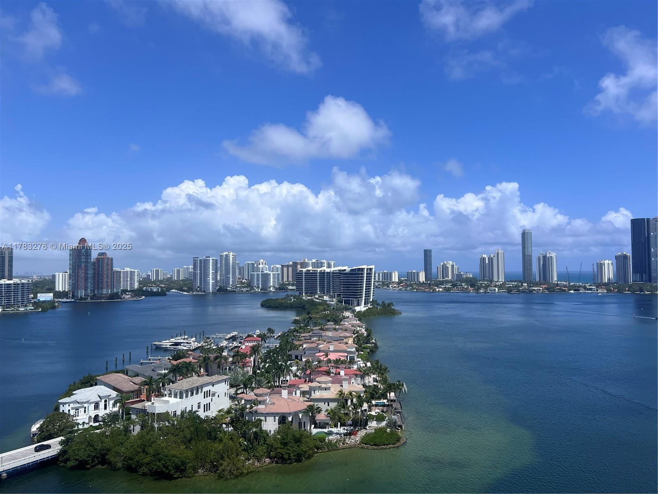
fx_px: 494
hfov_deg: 67.3
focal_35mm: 26
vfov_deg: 53.1
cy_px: 247
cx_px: 329
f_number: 1.5
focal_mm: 5.7
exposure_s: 1/6993
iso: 50
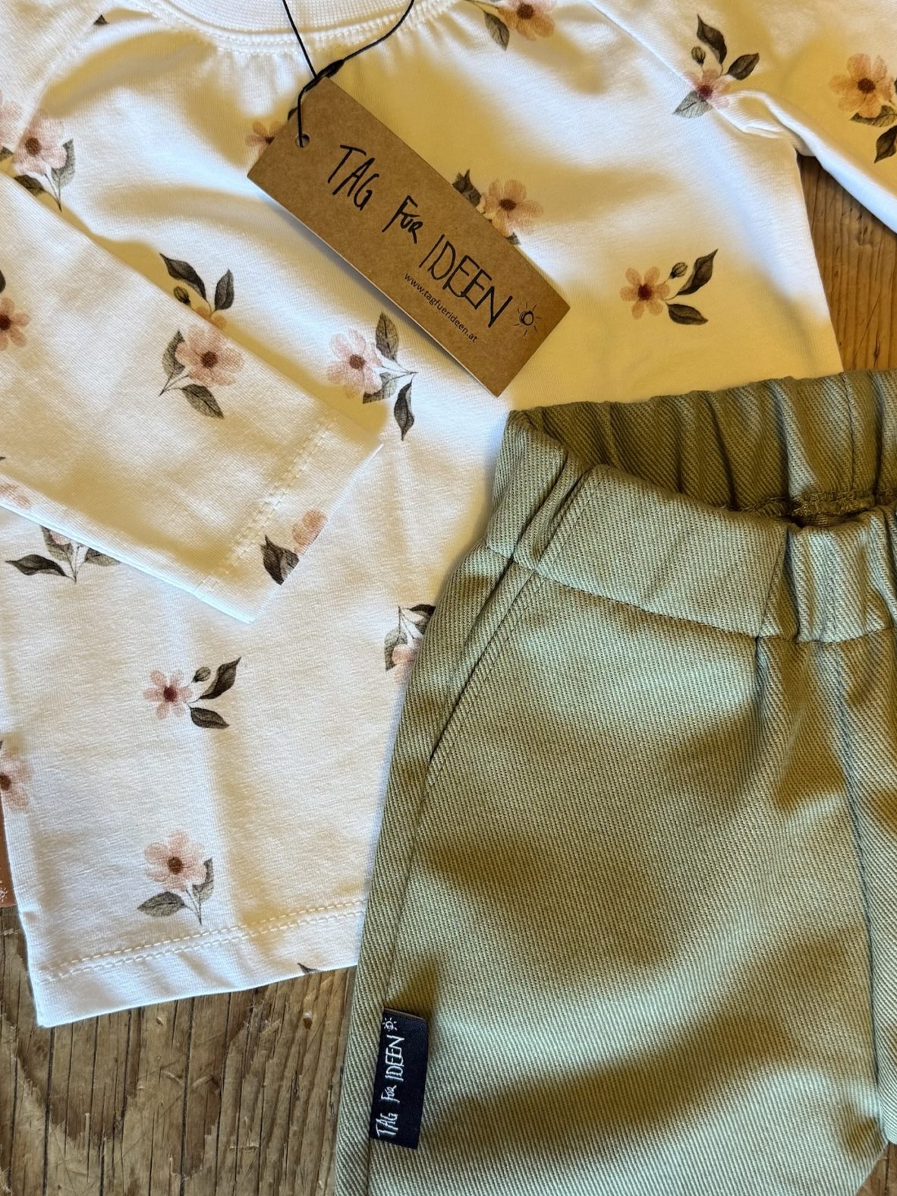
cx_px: 425
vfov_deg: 47.8
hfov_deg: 36.8
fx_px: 1347
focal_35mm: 39
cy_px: 655
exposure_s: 1/50
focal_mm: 6.76
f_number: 1.78
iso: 160
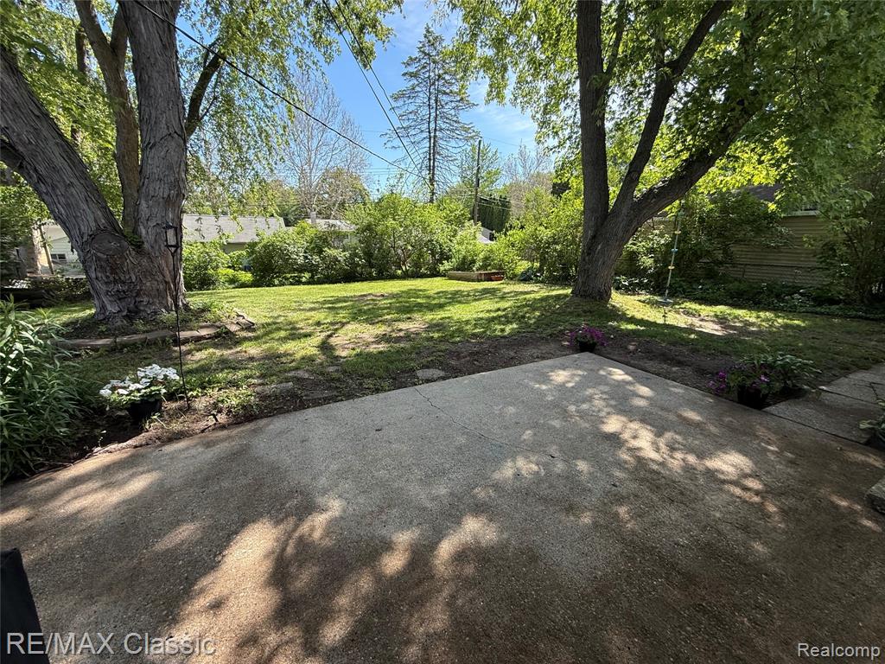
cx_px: 442
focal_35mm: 14
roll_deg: -1.7
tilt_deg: -13.3
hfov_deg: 102.1
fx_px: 358
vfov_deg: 85.7
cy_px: 332
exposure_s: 1/472
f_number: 2.2
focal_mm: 2.22
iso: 64
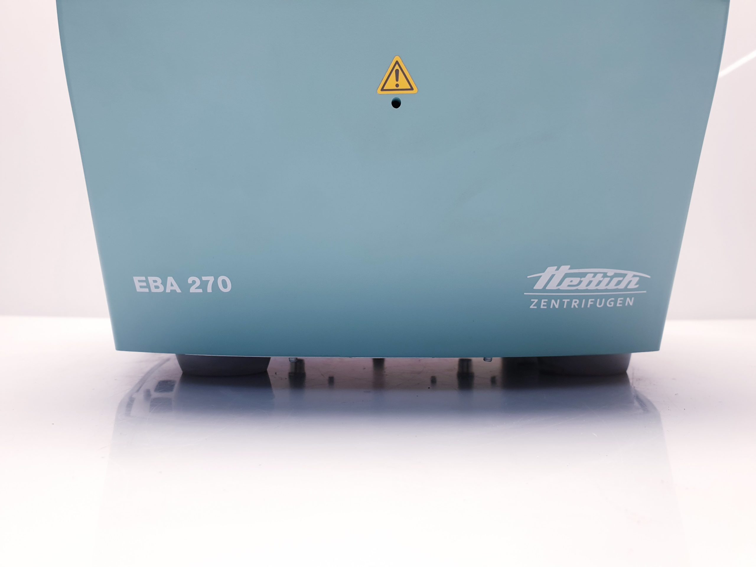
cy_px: 284
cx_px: 378
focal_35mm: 26
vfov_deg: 53.1
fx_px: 568
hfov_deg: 67.3
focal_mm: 4.3
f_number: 2.4
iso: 50
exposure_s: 1/50
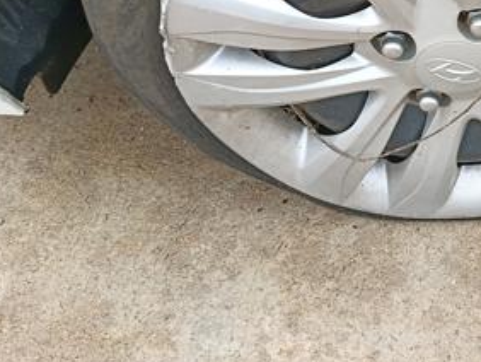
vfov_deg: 23.6
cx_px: 498
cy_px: -12
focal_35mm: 59
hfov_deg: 30.1
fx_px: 821
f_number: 1.8
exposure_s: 1/120
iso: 178
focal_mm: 4.81
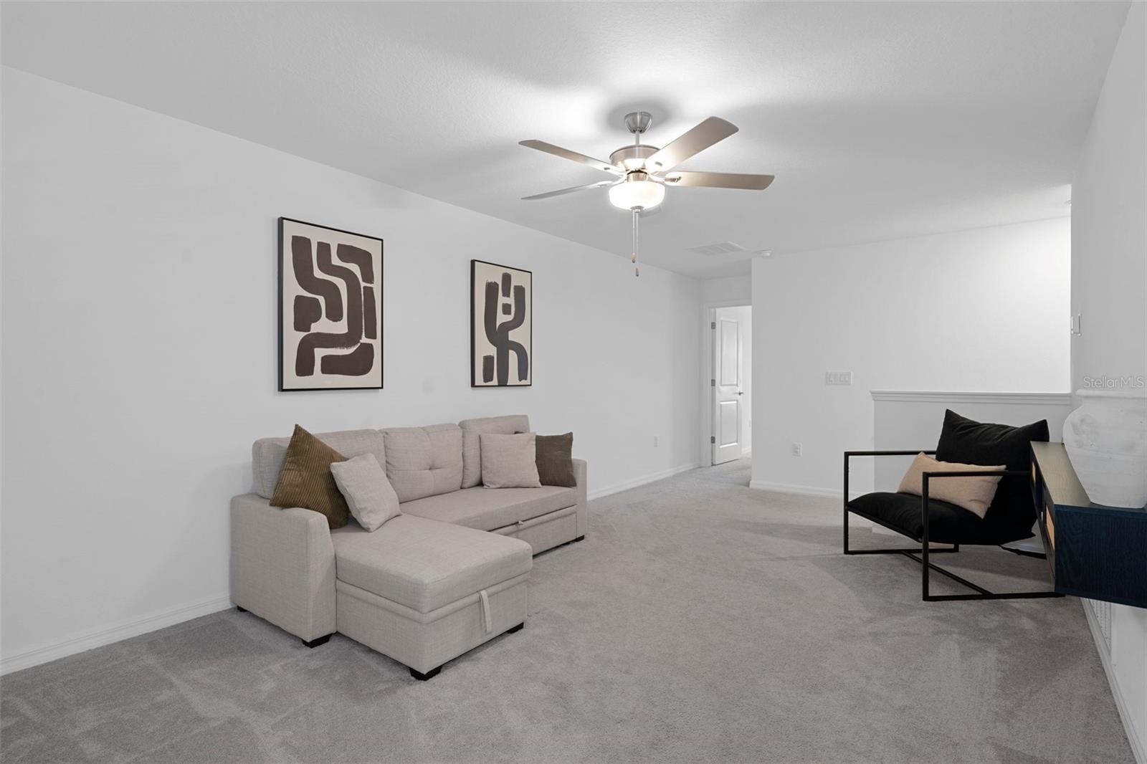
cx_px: 574
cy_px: 382
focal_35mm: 17
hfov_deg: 93.3
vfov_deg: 70.4
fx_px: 541
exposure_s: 2.5
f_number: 8
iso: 320
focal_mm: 17
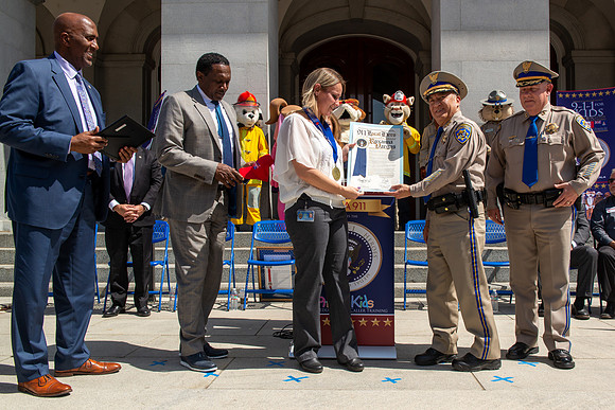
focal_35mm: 33
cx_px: 347
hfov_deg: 57.2
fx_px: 562
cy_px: 221
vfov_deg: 40.1
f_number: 8
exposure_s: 1/320
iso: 100
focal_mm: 29
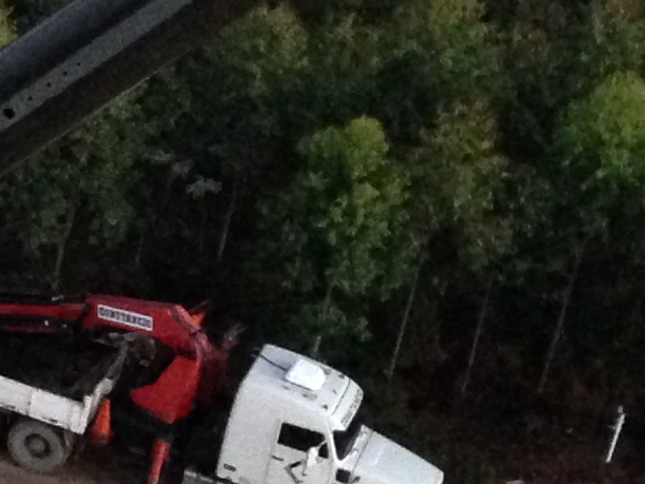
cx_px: -842
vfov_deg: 8.4
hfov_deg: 10.0
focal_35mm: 176
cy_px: -15
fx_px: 3279
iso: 400
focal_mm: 4.12
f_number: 2.4
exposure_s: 1/15
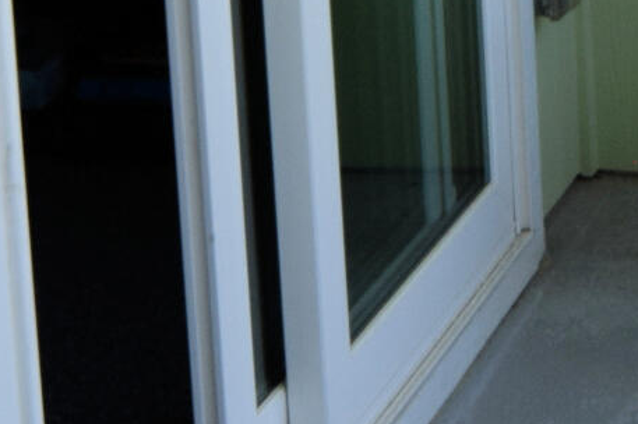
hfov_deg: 14.9
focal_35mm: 138
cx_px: 325
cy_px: -409
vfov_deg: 9.3
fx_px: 2444
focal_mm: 14
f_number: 8
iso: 200
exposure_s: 1/250
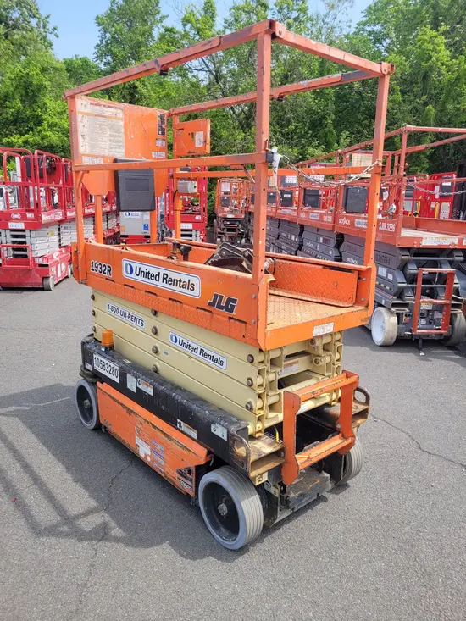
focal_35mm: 26
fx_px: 467
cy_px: 310
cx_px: 233
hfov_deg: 53.1
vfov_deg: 67.3
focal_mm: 5.4
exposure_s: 1/1199
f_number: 1.8
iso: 40
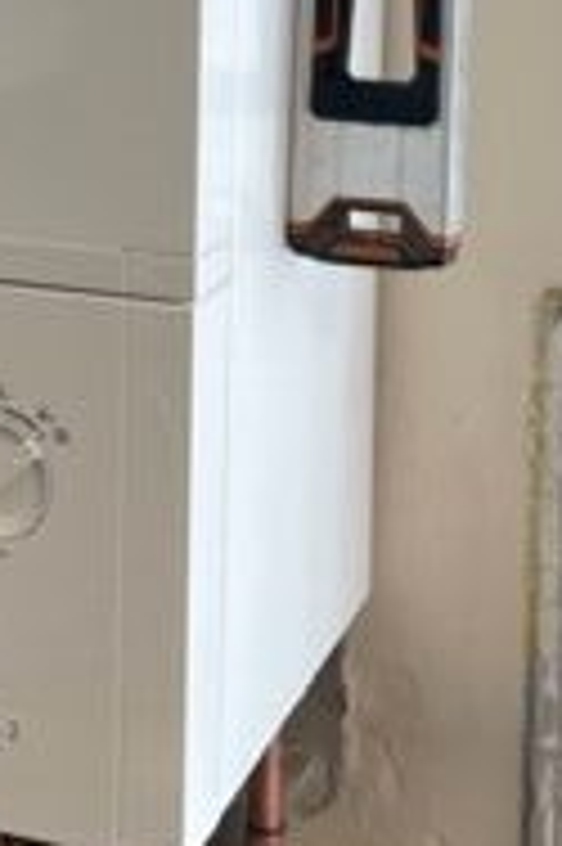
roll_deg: -0.5
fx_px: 2158
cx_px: 13
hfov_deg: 14.6
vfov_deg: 21.1
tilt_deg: -3.4
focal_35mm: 92
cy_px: -72
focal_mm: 4.2
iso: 64
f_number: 1.6
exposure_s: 1/100
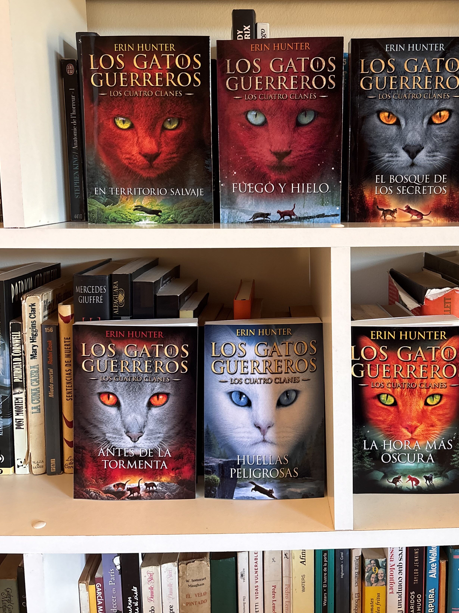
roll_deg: +0.3
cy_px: 251
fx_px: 566
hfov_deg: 43.9
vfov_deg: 56.5
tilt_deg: -5.7
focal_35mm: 32
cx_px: 276
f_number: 1.6
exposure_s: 1/50
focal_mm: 5.96
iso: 320
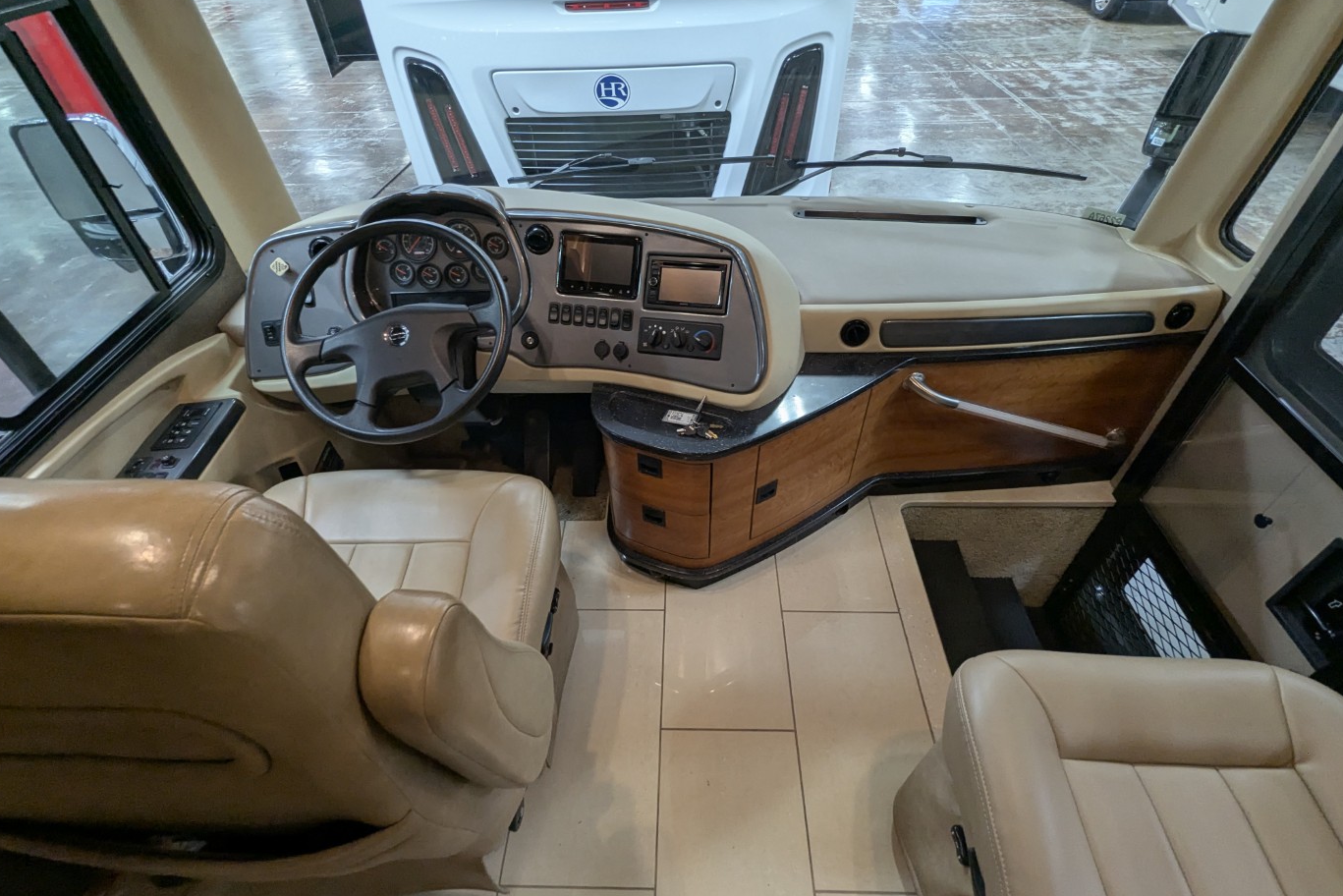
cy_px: 422
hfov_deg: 93.3
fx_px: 634
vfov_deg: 70.4
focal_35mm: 17
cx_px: 672
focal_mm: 2.35
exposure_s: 1/65.9
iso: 197
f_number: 2.2
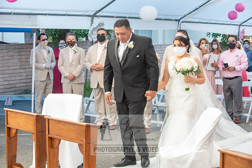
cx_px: 126
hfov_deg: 28.8
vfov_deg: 19.5
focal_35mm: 70
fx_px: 490
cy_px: 84
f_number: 5
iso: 640
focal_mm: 70
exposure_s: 1/125
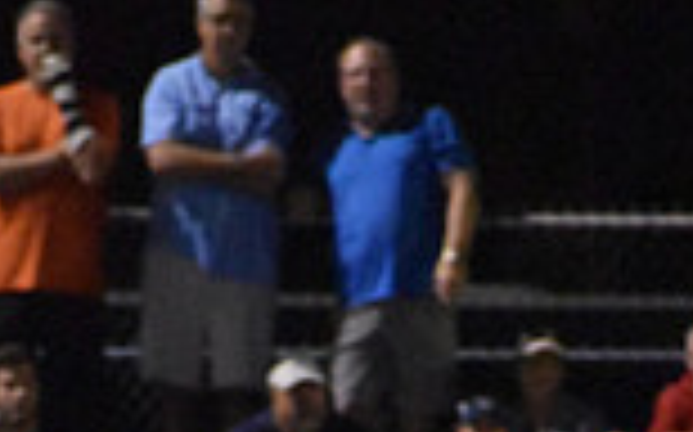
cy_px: 1192
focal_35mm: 1040
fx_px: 19628
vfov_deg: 1.3
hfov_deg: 2.0
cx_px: 565
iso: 12800
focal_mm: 180
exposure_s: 1/320
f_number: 5.3
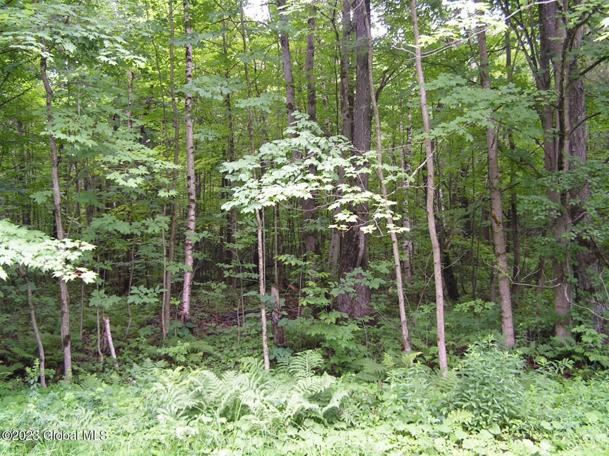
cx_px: 304
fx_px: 668
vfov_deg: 37.7
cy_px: 228
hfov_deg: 49.0
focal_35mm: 38
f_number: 2.8
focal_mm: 6.3
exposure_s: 1/40
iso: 80
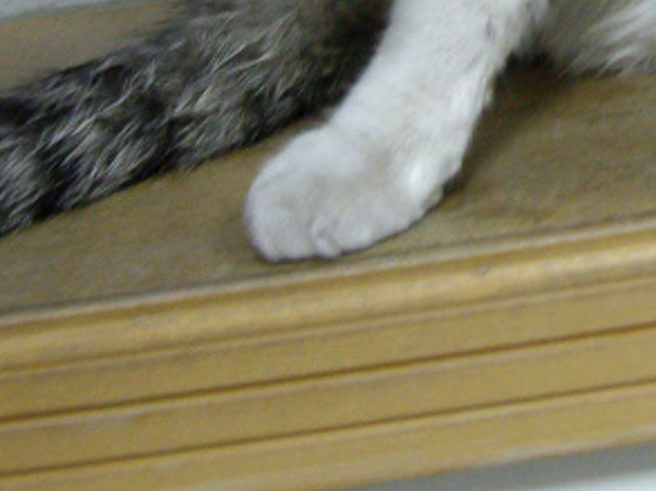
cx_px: 777
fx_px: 2517
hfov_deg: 14.4
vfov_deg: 10.6
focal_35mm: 133
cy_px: -325
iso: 400
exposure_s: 1/15
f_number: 2.8
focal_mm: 7.9
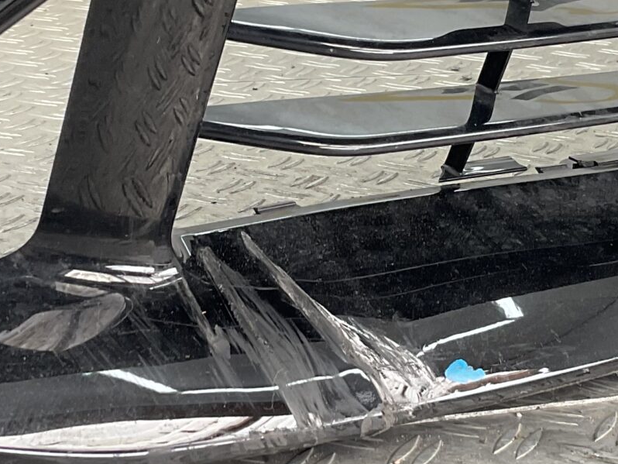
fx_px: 1661
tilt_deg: -16.6
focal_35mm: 93
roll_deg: -3.5
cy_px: 174
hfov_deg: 21.1
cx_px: 360
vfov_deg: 15.9
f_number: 1.8
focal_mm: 3
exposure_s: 1/100
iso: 50
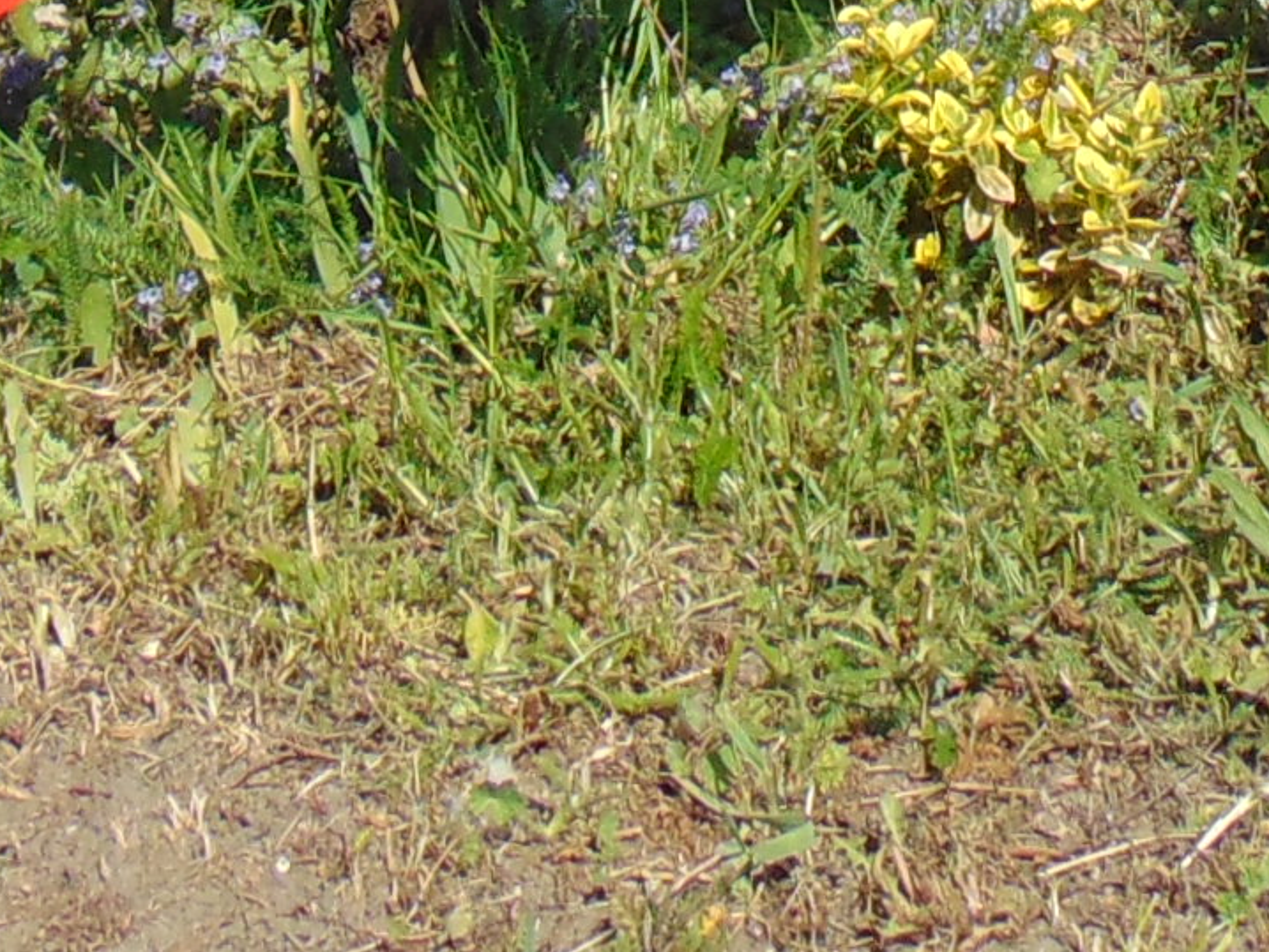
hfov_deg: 15.5
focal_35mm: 127
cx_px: 884
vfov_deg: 10.2
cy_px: -1337
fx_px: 4657
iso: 80
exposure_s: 1/250
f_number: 7.7
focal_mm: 4.5
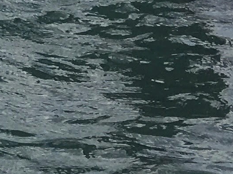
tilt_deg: -1.0
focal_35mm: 222
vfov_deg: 6.4
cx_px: -463
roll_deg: -0.8
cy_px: -233
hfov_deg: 7.8
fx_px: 1494
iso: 25
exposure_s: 1/3663
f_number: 2.2
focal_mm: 4.15
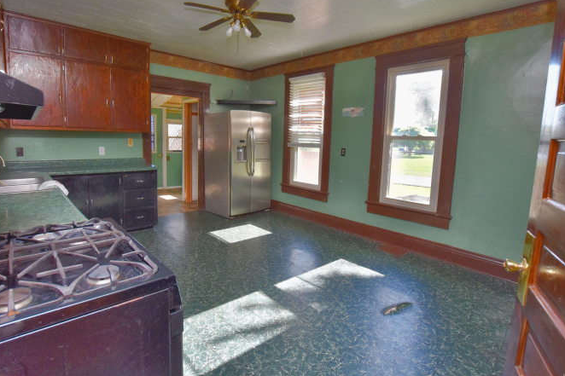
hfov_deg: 93.1
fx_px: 267
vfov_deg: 70.2
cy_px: 167
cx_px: 259
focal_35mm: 17
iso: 400
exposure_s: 1/125
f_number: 5.6
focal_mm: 10
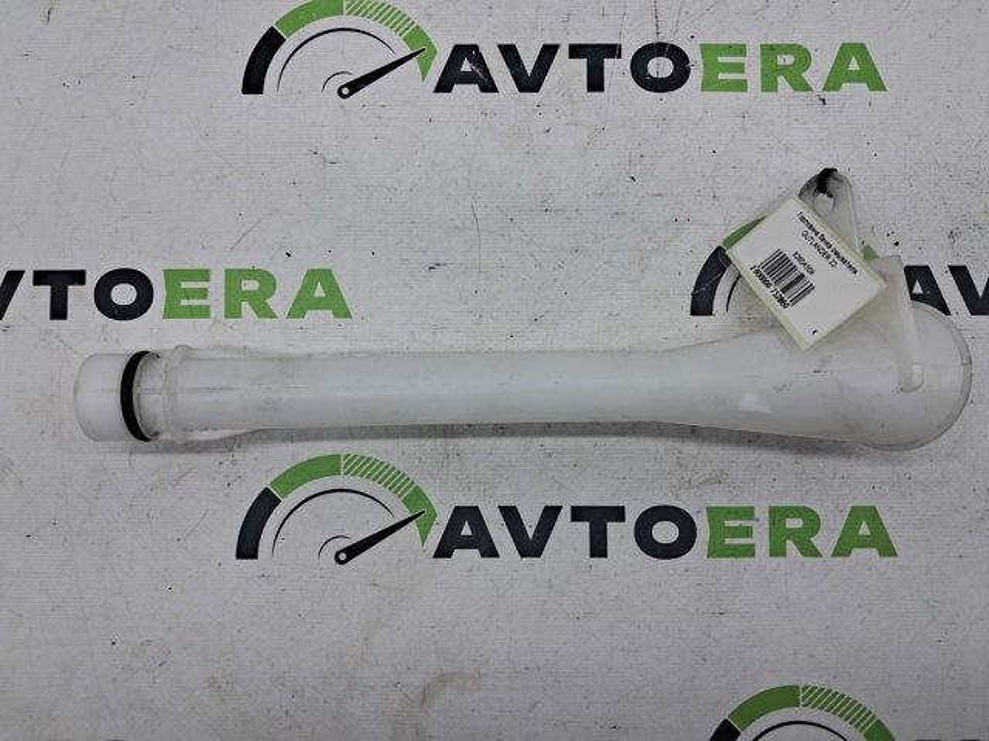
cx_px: 494
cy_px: 370
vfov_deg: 51.3
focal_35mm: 27
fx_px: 771
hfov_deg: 65.4
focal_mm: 4
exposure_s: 1/100
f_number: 1.8
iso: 50
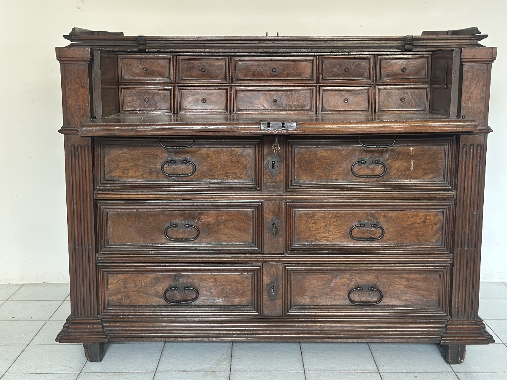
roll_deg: -0.5
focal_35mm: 48
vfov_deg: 30.3
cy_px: 190
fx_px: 703
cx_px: 254
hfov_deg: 39.7
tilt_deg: -10.8
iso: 400
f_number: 1.78
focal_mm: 6.86
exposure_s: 1/58
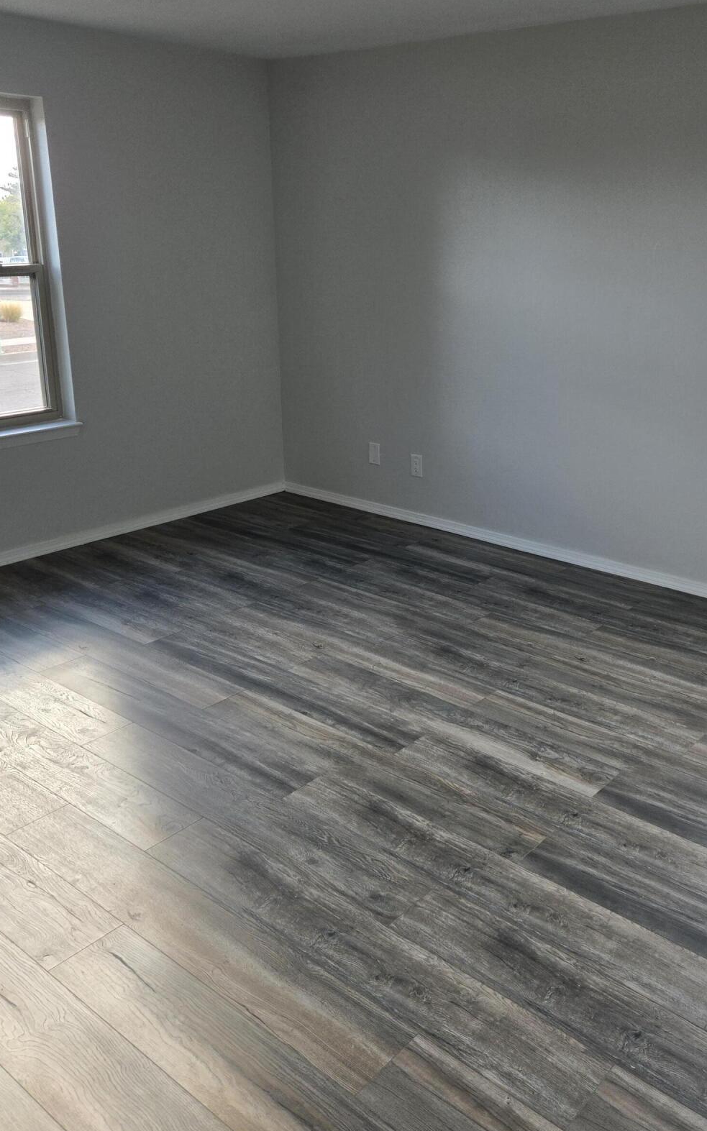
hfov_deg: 40.2
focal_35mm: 31
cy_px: 475
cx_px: 465
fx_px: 956
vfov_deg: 60.9
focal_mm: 5.4
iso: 80
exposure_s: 1/180
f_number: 1.8
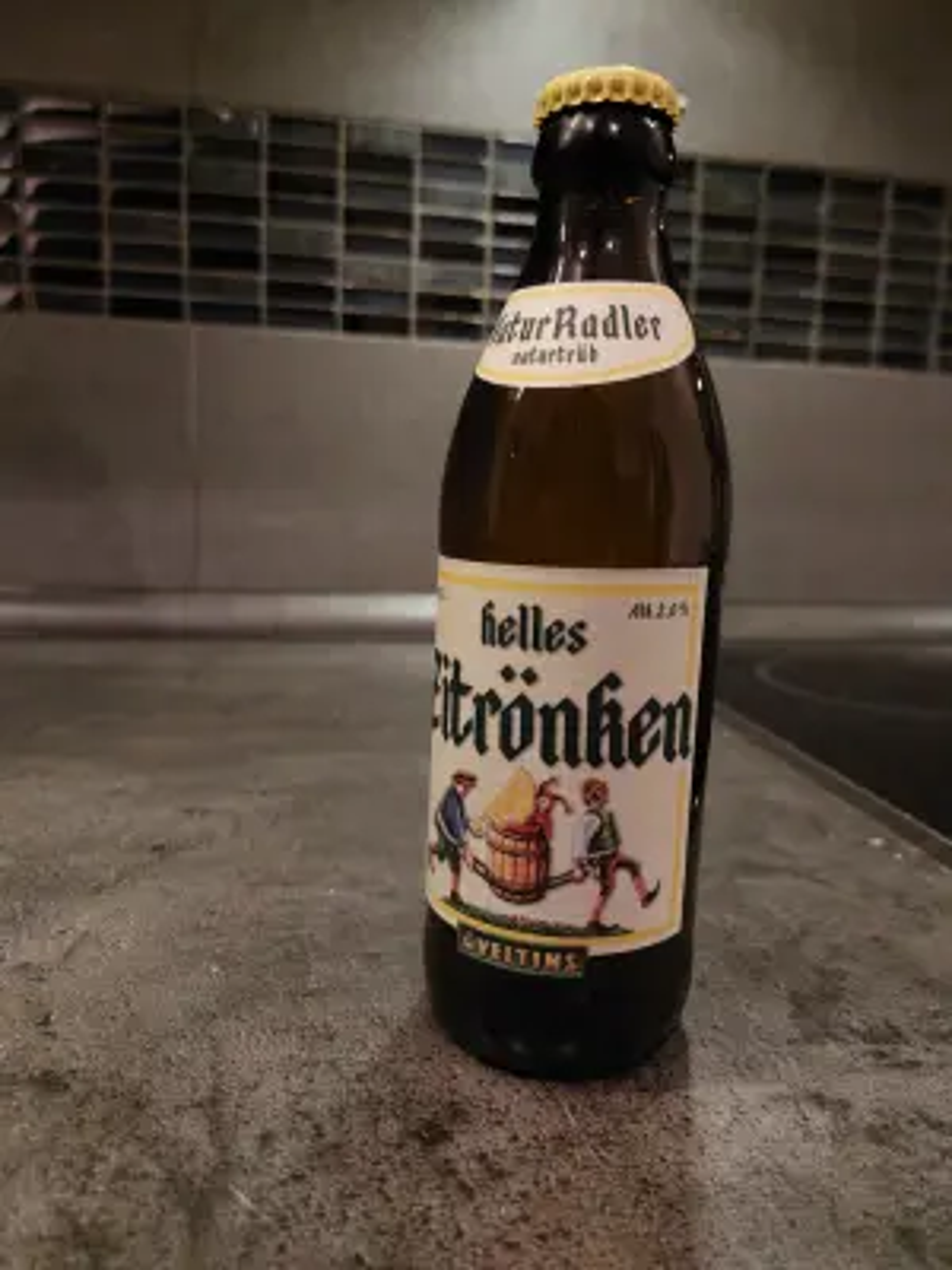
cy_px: 635
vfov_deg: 71.6
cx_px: 476
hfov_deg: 56.8
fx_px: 880
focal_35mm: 24
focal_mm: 5.23
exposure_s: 1/25
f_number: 1.8
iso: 500
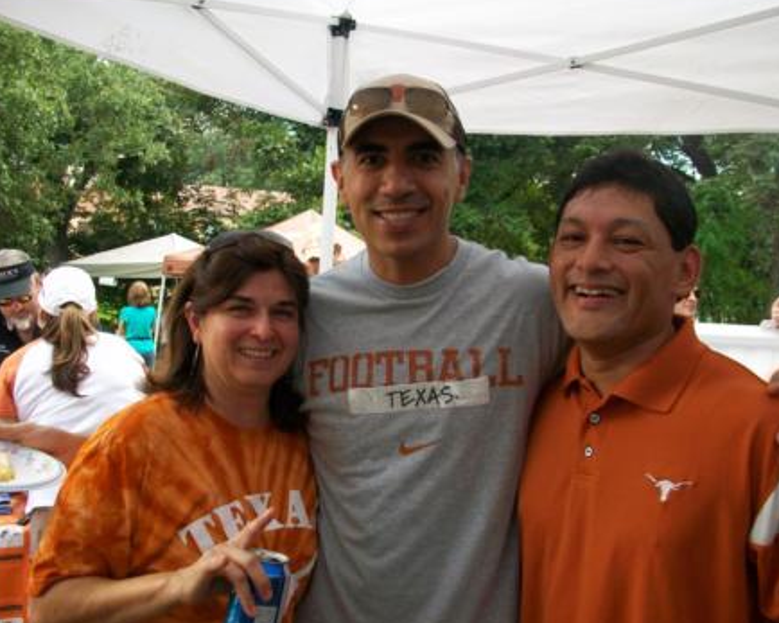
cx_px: 402
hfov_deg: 50.3
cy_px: 310
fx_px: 830
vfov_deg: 41.1
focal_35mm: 36
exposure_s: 1/80
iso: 64
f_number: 2.8
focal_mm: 5.7
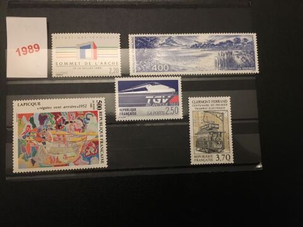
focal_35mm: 29
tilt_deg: -83.0
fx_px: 254
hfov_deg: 61.7
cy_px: 114
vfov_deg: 48.2
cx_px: 152
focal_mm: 4.15
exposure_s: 1/17
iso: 400
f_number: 2.2
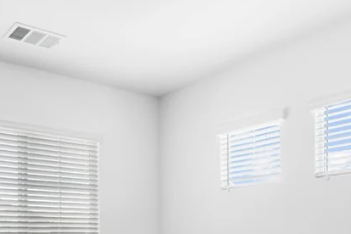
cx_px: 79
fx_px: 409
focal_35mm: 42
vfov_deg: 29.6
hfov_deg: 44.5
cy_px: 240
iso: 400
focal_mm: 17
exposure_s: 1/10
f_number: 8
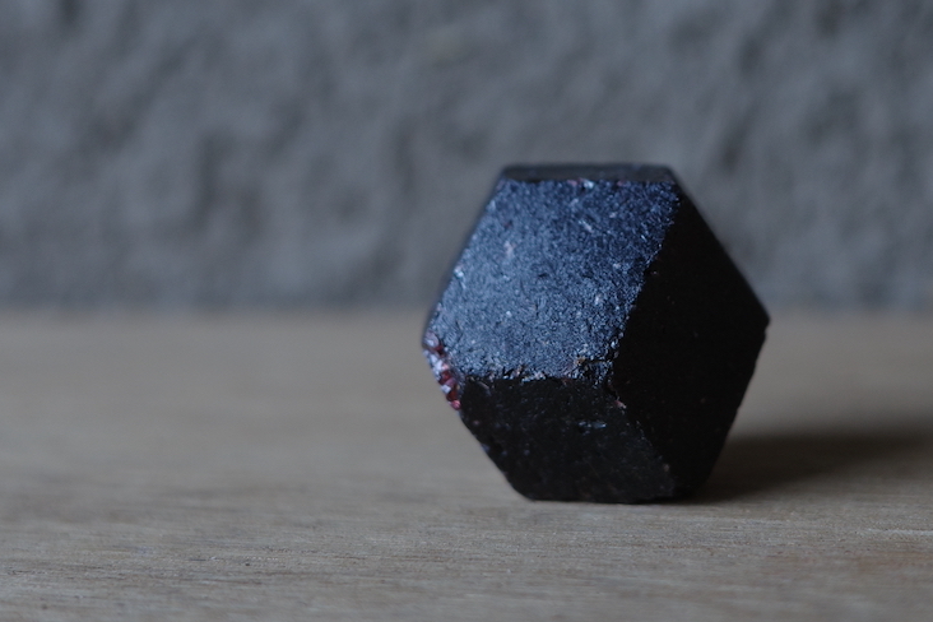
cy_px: 180
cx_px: 639
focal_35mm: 82
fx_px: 2125
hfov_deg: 24.6
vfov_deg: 16.6
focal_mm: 26
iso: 200
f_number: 2.8
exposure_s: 1/80
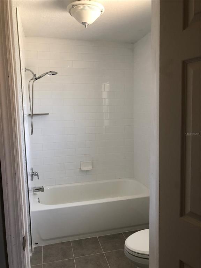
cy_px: 134
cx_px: 100
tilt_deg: -5.7
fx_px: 217
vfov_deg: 63.4
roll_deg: +1.3
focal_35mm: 28
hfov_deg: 49.7
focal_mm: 3.99
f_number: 1.8
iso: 40
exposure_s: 1/15
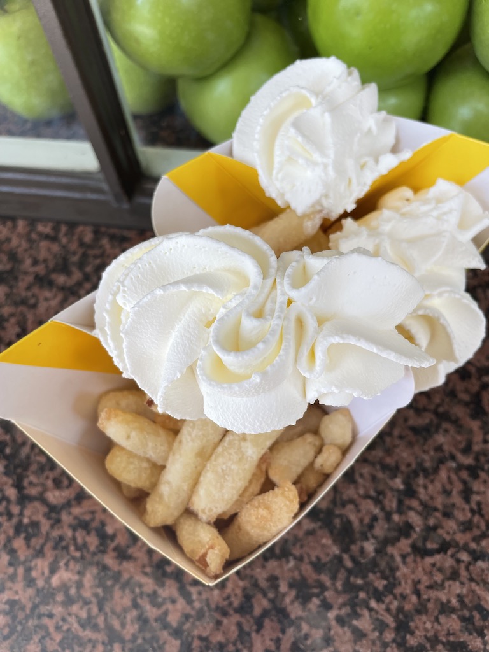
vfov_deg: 67.3
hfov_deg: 53.1
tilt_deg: -62.2
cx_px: 244
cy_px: 326
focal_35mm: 26
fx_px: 490
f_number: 1.6
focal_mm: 4.2
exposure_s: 1/234
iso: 32
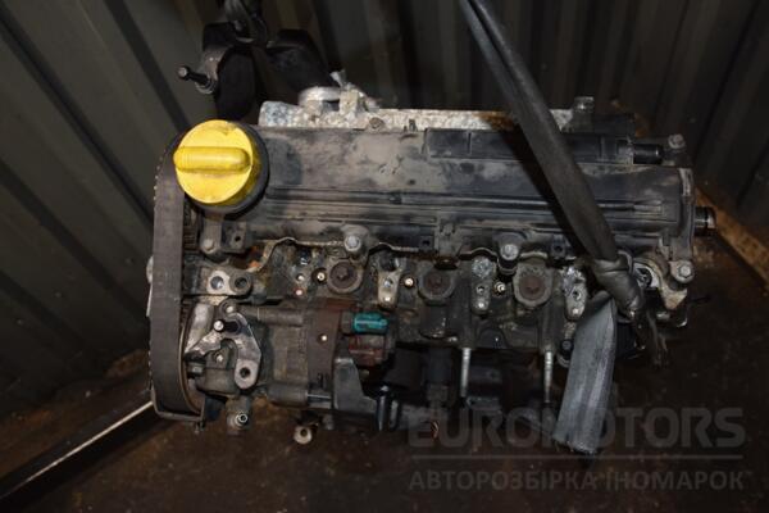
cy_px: 256
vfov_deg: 41.7
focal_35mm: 32
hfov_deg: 59.5
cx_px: 384
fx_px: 673
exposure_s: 1/60
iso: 800
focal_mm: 21
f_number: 5
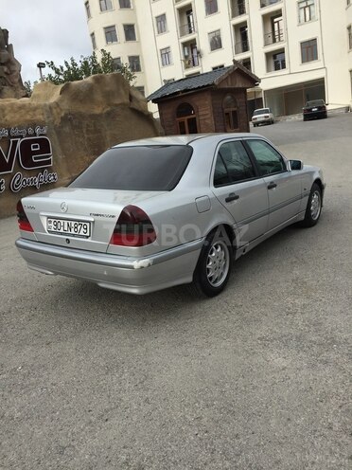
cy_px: 235
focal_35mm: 29
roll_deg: +8.6
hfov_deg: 48.2
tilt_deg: -13.4
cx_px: 176
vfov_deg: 61.7
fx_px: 393
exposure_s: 1/1068
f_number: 2.2
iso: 32
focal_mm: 4.15
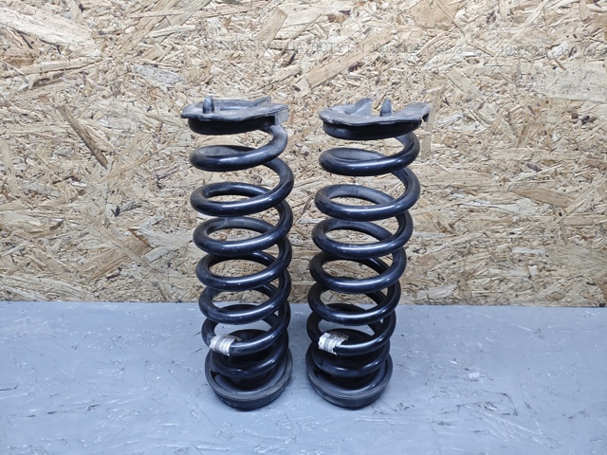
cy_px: 228
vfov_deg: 53.1
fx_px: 456
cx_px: 304
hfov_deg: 67.3
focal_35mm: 26
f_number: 1.5
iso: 160
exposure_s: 1/100
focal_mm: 4.94
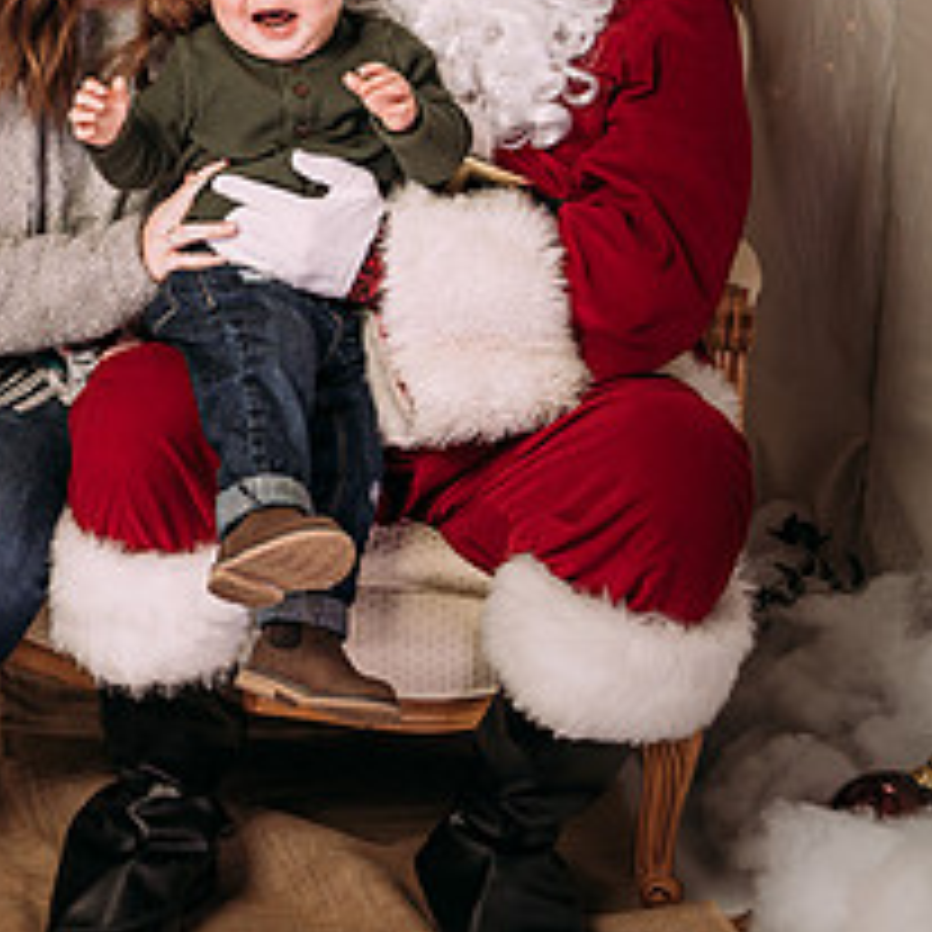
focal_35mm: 93
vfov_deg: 18.6
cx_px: -129
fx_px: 2833
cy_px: 288
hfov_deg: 17.9
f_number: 5
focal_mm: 35
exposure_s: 1/100
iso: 100
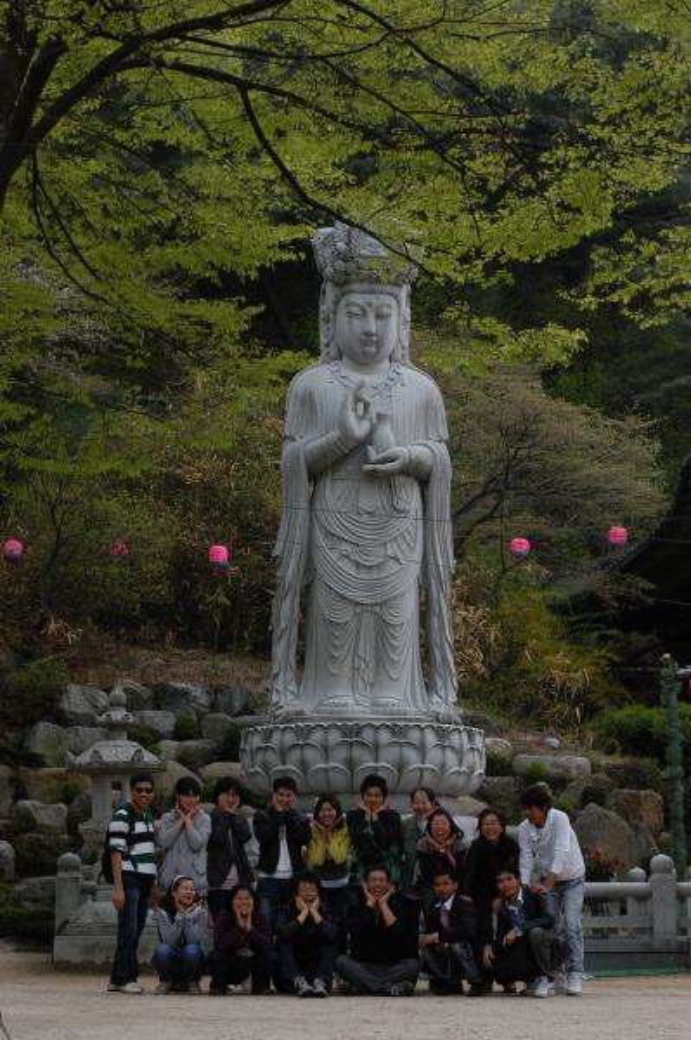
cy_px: 520
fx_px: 2163
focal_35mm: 75
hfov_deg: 18.2
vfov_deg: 27.0
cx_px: 346
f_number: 4.5
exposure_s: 1/500
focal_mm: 50
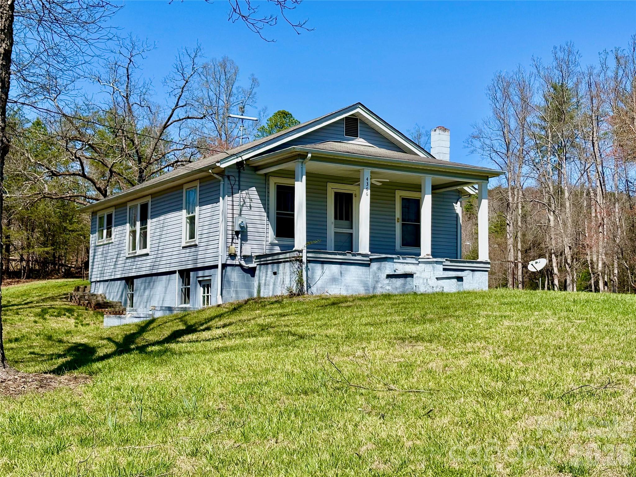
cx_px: 318
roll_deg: -1.3
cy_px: 238
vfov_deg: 28.0
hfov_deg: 36.8
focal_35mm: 52
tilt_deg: +5.3
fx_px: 955
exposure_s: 1/2994
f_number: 1.6
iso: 32
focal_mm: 5.96
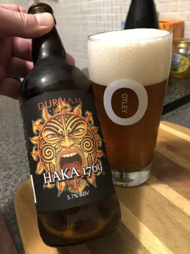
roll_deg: +3.5
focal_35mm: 28
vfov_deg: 63.4
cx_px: 95
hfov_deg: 49.7
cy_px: 127
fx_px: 205
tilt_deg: -28.8
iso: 100
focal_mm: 3.99
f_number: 1.8
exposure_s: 1/9
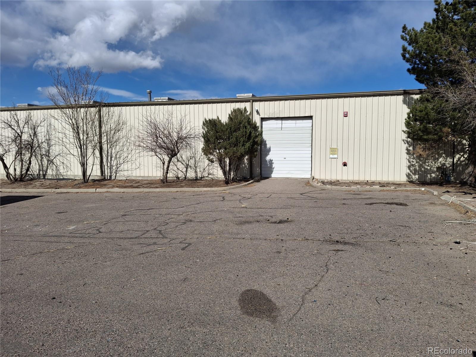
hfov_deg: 69.4
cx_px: 238
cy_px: 178
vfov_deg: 54.9
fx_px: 344
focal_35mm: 25
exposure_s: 1/2193
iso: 25
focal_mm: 4.69
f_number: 1.8
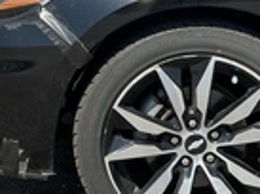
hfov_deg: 23.9
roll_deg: -1.9
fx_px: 614
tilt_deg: -11.5
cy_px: 91
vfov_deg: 17.9
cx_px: 106
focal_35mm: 82
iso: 25
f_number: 1.8
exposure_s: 1/1377
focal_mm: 3
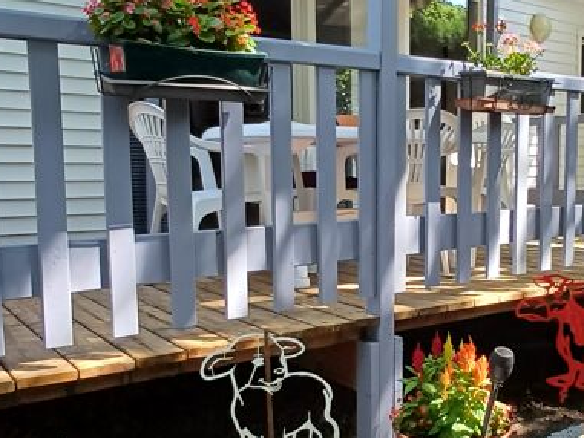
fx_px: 709
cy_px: 231
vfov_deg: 34.4
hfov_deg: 43.5
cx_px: 429
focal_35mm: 42
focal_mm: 1.64
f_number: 2.2
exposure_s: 1/100
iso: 50
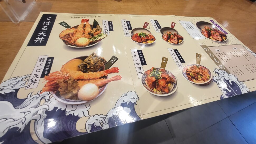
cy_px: 52
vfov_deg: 69.2
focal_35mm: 15
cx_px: 135
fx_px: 102
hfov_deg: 102.9
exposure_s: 1/60
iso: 100
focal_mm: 1.74
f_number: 2.2
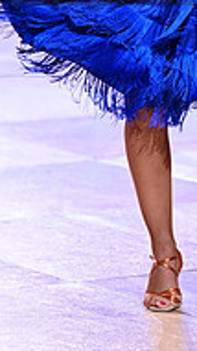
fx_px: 3554
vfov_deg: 5.6
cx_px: 265
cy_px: -55
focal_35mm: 383
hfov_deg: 3.2
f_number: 2.8
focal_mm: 120
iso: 2000
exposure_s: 1/500
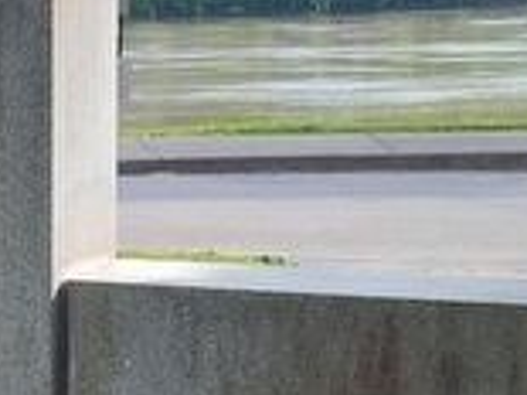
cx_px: -245
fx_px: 1810
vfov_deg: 12.3
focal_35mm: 119
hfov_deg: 15.4
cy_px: 419
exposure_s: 1/603
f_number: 1.8
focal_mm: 5.56
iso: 100
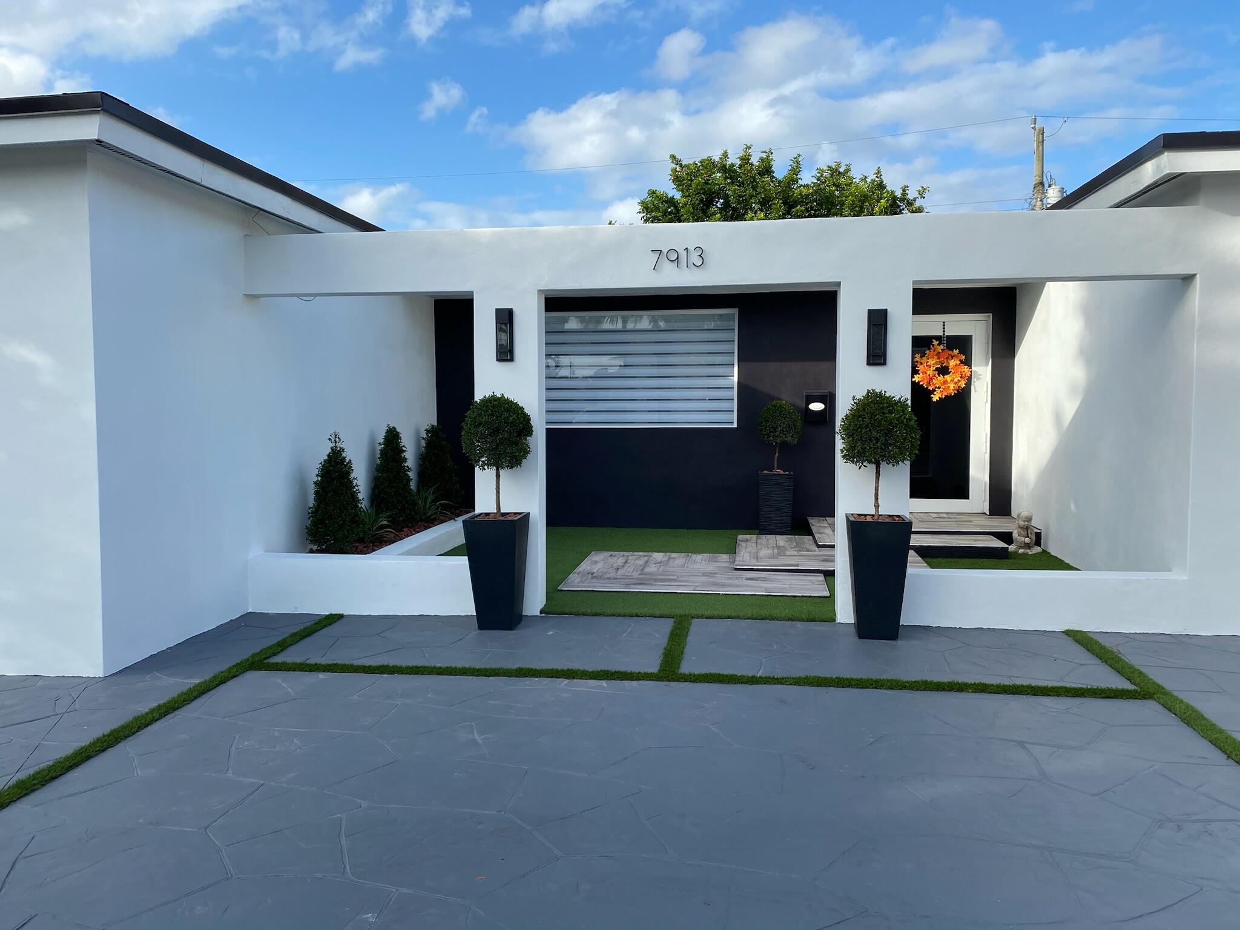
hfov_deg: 67.3
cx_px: 620
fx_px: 931
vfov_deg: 53.1
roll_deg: -0.8
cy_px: 465
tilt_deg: -3.7
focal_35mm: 26
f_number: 1.8
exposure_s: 1/1653
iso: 32
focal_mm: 4.25
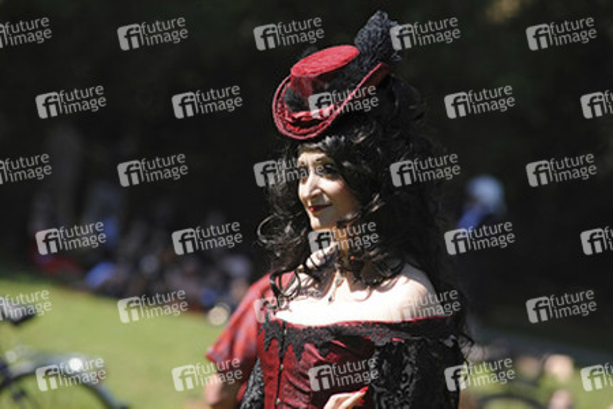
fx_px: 5108
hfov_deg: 6.9
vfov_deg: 4.6
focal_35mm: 300
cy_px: 204
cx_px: 306
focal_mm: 300
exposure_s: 1/1000
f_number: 9
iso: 800
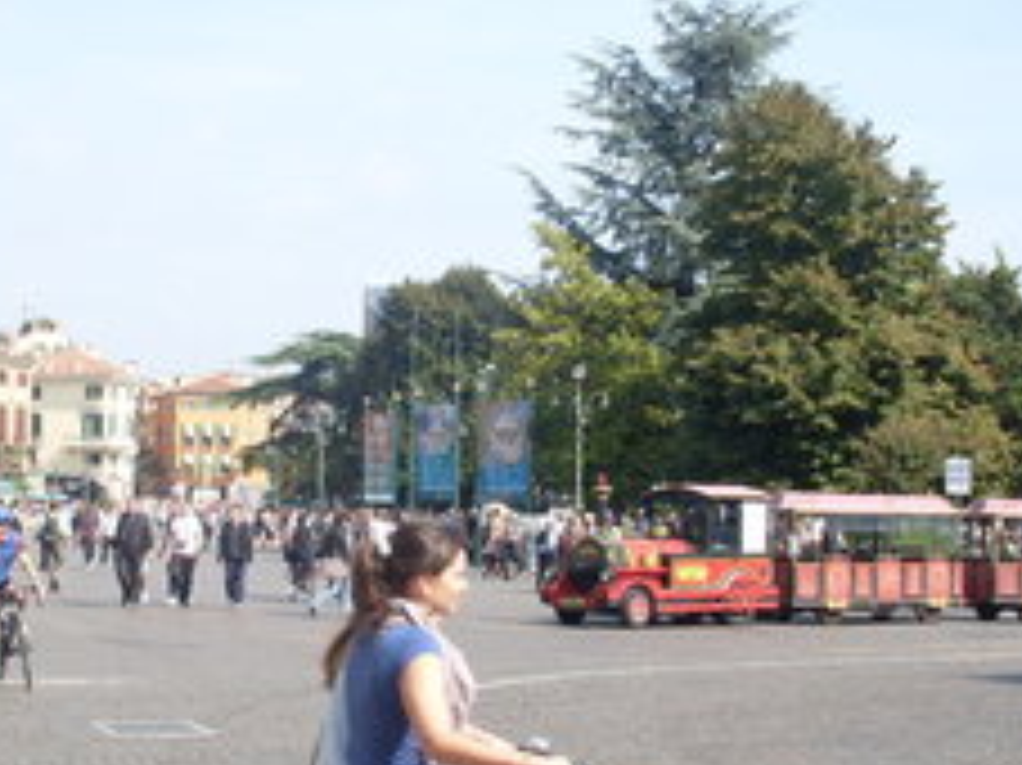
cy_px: 418
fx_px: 1977
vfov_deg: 21.9
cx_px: 410
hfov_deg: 28.9
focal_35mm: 67
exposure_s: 1/90
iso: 80
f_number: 8.4
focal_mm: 6.3
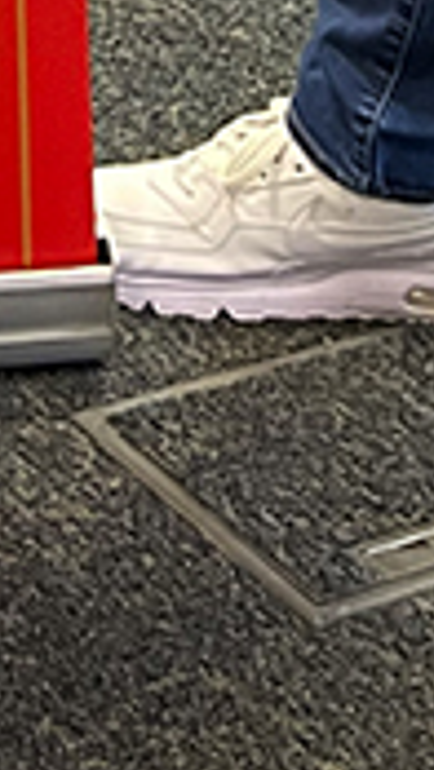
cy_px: -1480
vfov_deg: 9.7
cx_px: -576
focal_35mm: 174
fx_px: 3556
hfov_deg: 6.7
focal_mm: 5.1
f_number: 1.6
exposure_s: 1/50
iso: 250
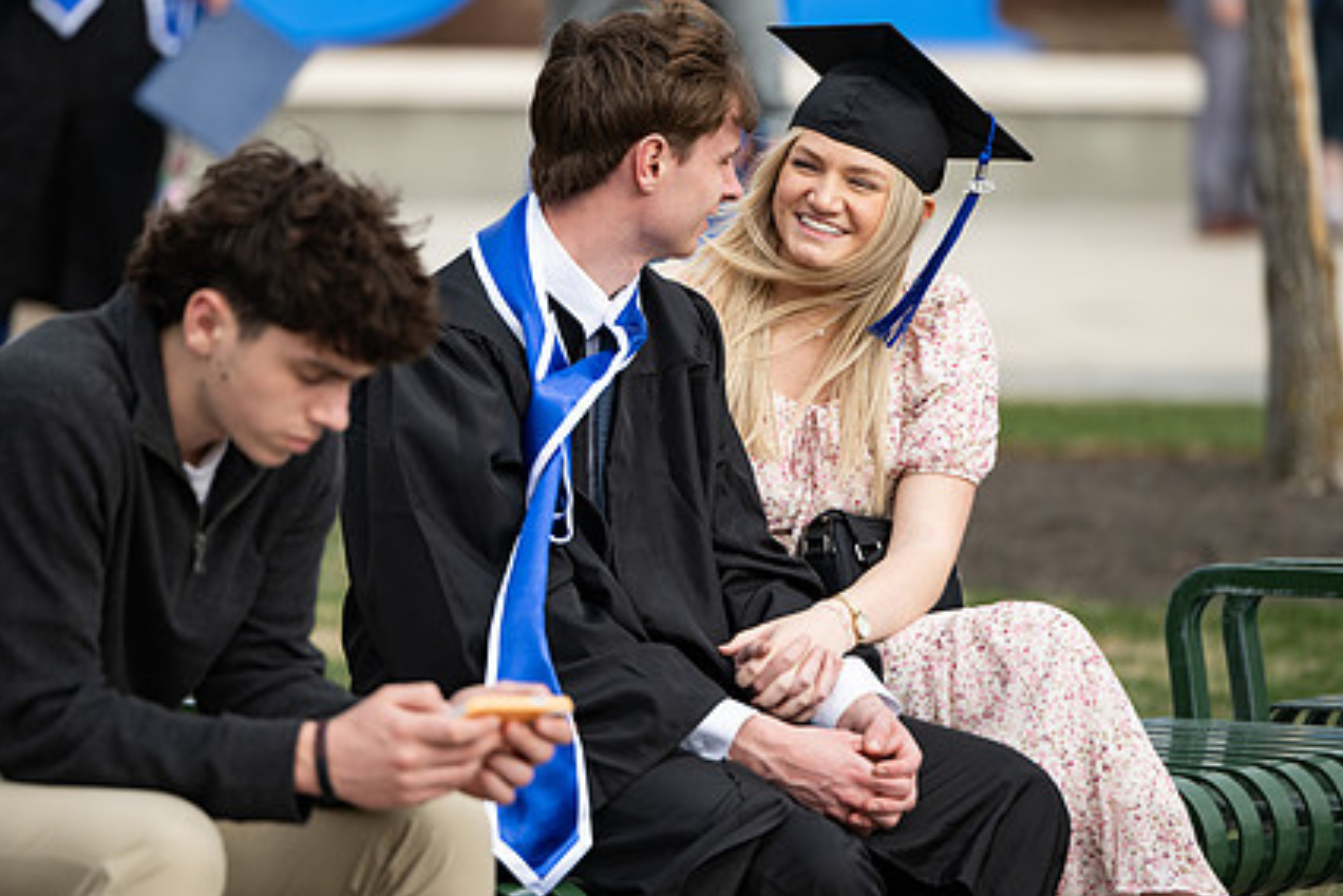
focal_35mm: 246
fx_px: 9180
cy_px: 401
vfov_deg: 5.6
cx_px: 643
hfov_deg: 8.4
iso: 100
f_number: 2.8
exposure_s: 1/800
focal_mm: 180
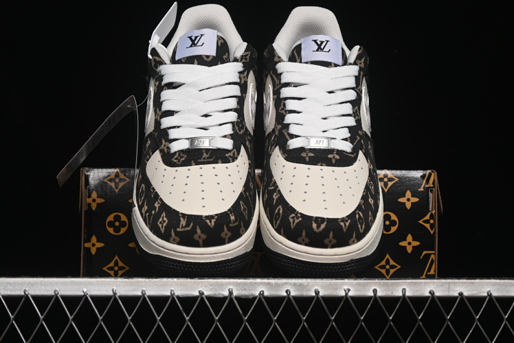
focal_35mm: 75
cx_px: 257
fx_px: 1071
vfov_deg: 18.2
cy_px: 172
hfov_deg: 27.0
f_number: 6.3
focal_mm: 50
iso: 160
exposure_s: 1/60
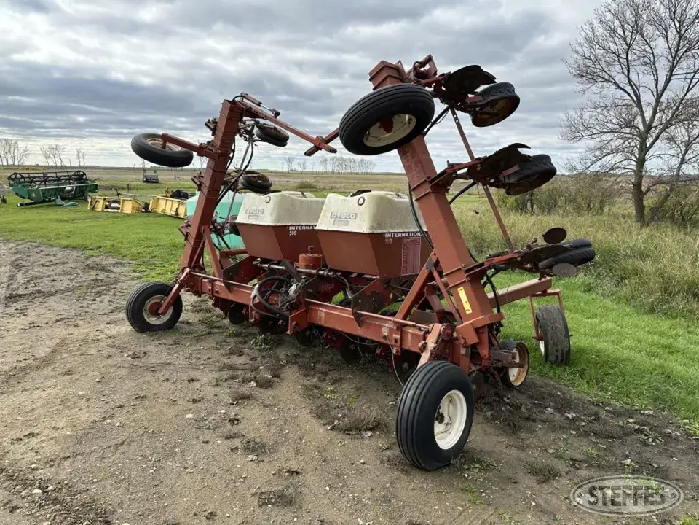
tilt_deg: -9.6
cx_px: 350
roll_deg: -1.2
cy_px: 262
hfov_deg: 71.6
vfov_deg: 56.8
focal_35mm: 24
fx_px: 485
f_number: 1.78
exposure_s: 1/2525
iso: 80
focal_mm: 6.86
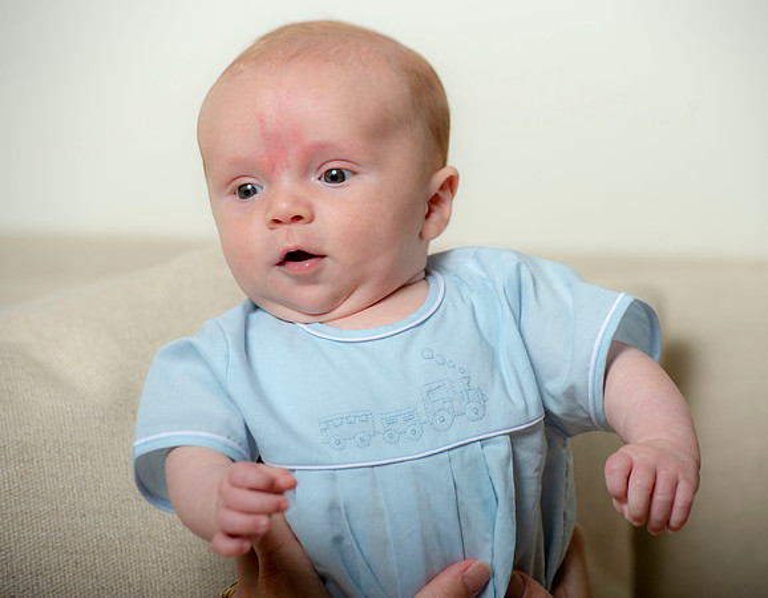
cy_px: 299
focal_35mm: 222
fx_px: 4988
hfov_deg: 8.8
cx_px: 421
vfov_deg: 6.9
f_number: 5.6
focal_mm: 200
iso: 250
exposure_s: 1/200
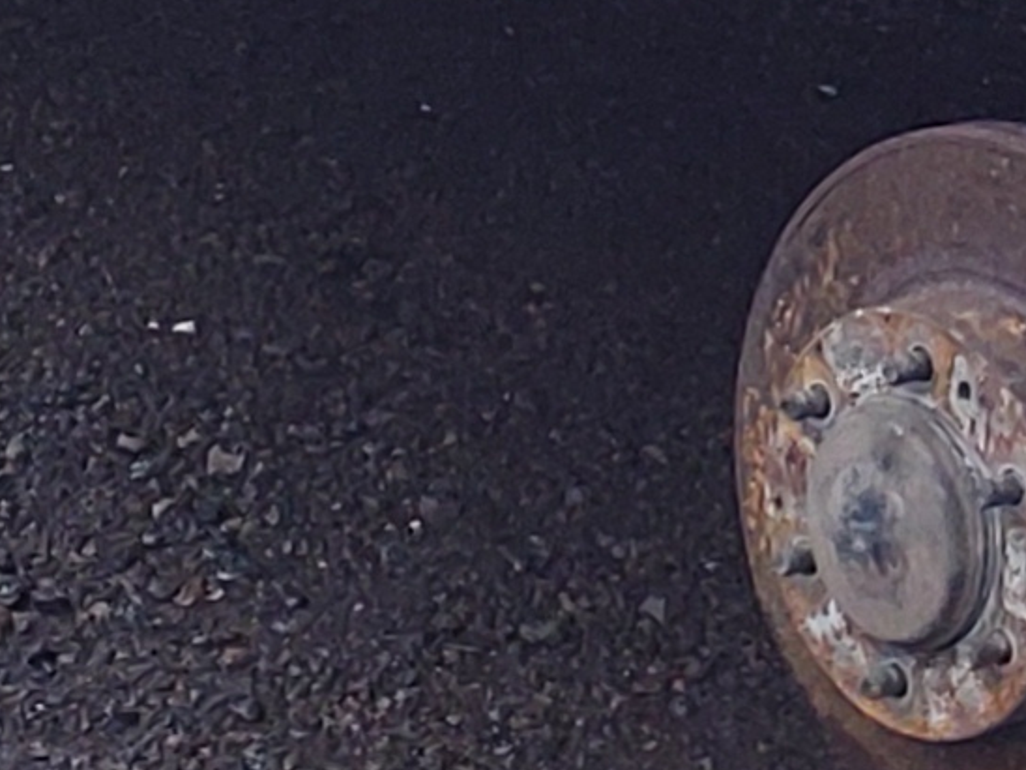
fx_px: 5809
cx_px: 1477
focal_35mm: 196
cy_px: -663
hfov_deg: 9.8
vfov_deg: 7.3
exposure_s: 1/120
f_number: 1.9
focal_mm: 3.58
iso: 80
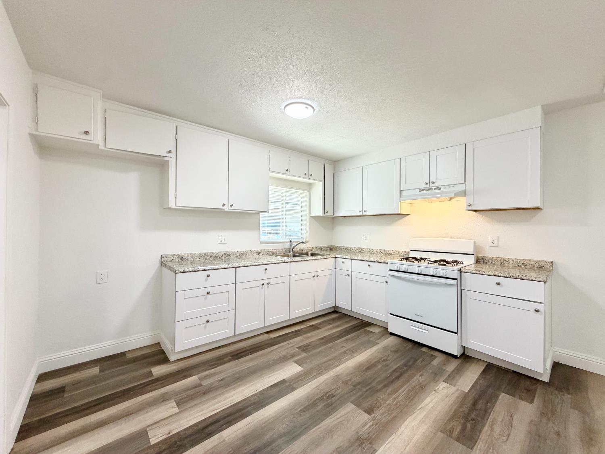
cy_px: 227
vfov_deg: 85.7
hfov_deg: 102.1
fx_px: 245
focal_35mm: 14
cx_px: 302
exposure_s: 1/120
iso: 250
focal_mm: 2.22
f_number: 2.2
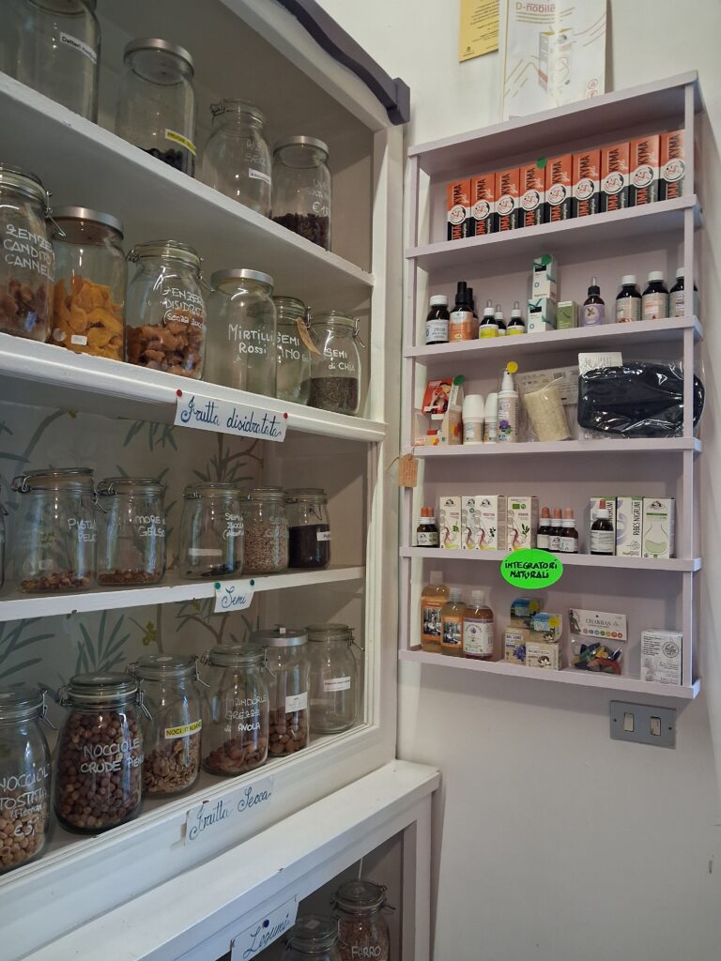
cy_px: 480
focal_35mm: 27
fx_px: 750
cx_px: 360
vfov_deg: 65.3
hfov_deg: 51.4
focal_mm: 4
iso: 500
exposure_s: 1/50
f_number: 1.8
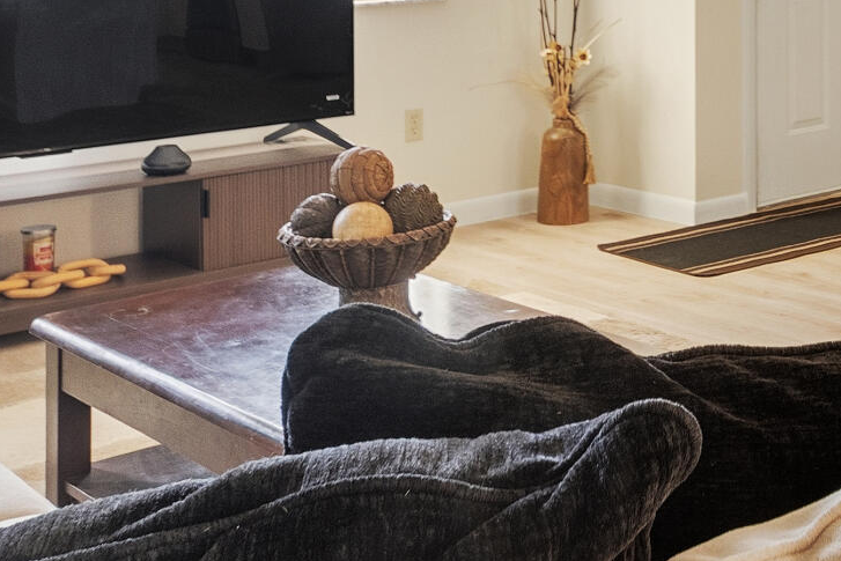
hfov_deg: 27.5
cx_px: 881
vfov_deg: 18.4
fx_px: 1590
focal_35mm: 68
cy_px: -205
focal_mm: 11
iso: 320
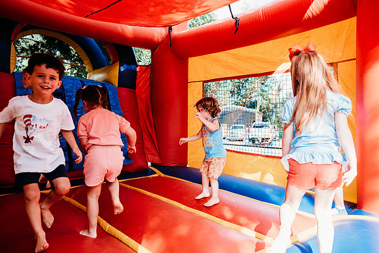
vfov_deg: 51.3
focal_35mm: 25
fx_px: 263
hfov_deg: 71.5
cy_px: 128
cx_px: 193
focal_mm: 24
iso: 250
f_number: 3.5
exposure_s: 1/400
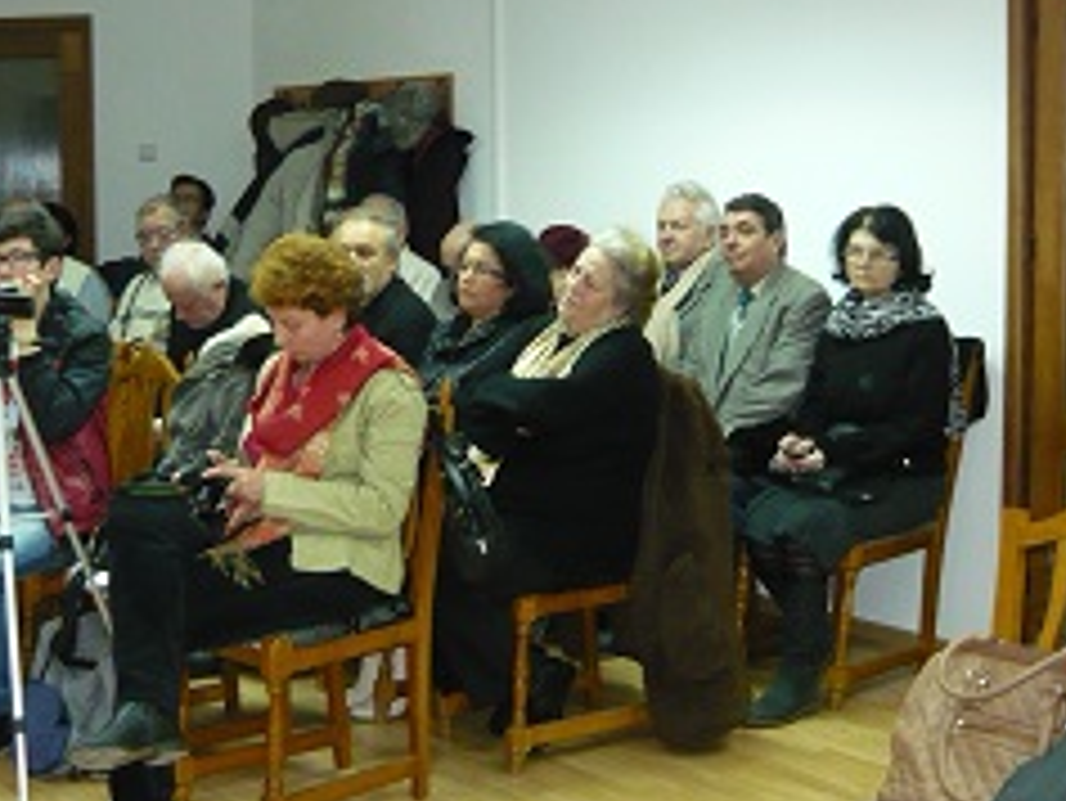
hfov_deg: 33.7
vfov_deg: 25.6
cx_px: 463
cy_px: 279
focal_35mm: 57
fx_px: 1756
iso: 400
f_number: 2.8
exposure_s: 1/30
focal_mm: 5.5
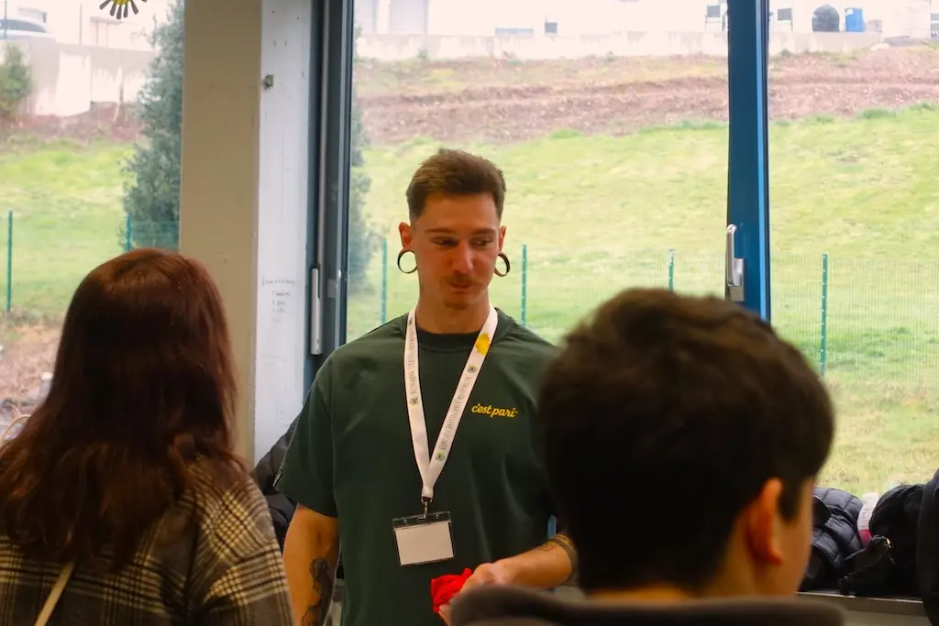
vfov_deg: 19.5
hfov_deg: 28.8
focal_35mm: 70
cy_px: 313
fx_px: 1826
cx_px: 470
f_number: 2.8
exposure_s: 1/80
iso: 200
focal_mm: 25.7
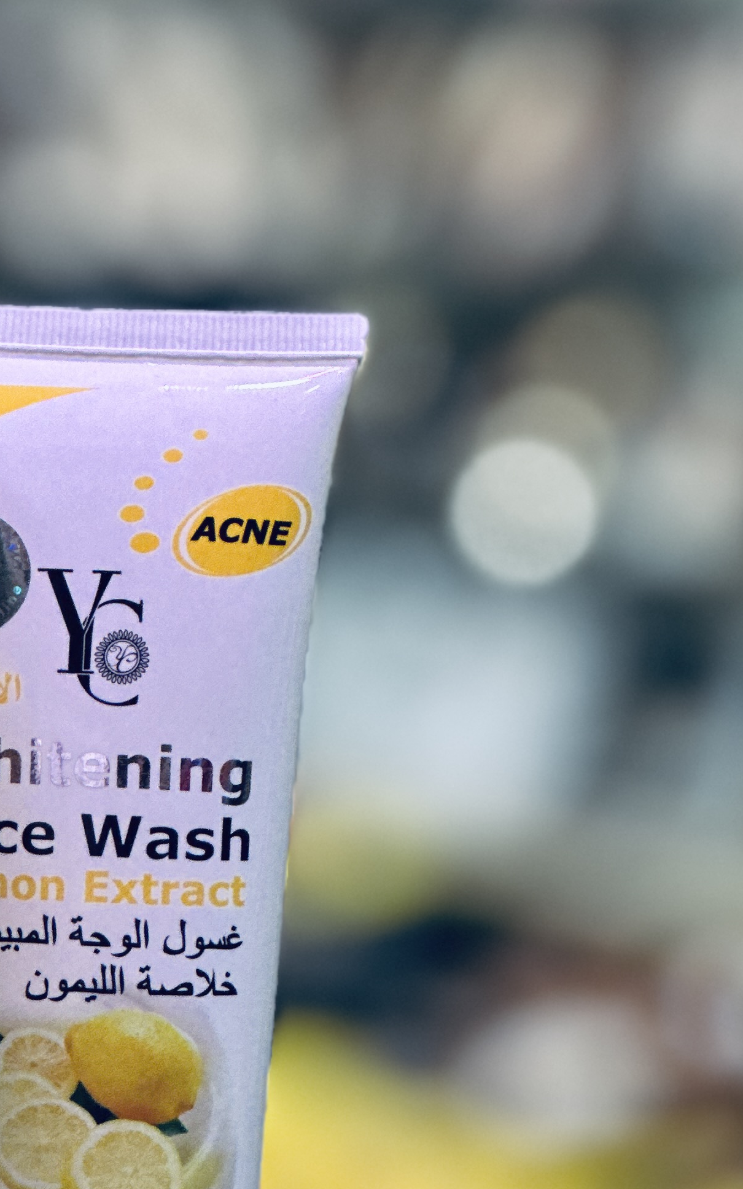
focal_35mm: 170
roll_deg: -2.2
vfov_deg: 12.3
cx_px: 115
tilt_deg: -6.0
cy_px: 883
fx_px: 5508
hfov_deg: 7.7
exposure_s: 1/33
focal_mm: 9
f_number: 2.8
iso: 160
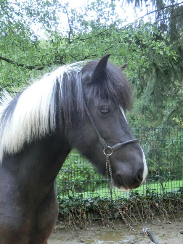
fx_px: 352
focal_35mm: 50
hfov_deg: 29.1
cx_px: 92
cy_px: 122
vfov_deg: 38.2
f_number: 4.3
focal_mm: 9.16
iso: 400
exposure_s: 1/125
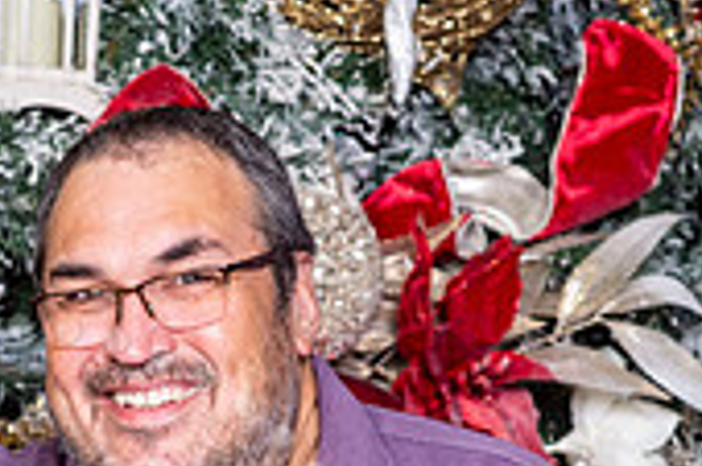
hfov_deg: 7.1
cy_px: 705
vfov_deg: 4.7
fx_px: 5649
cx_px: 12
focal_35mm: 290
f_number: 8
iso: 400
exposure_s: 1/125
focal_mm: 85
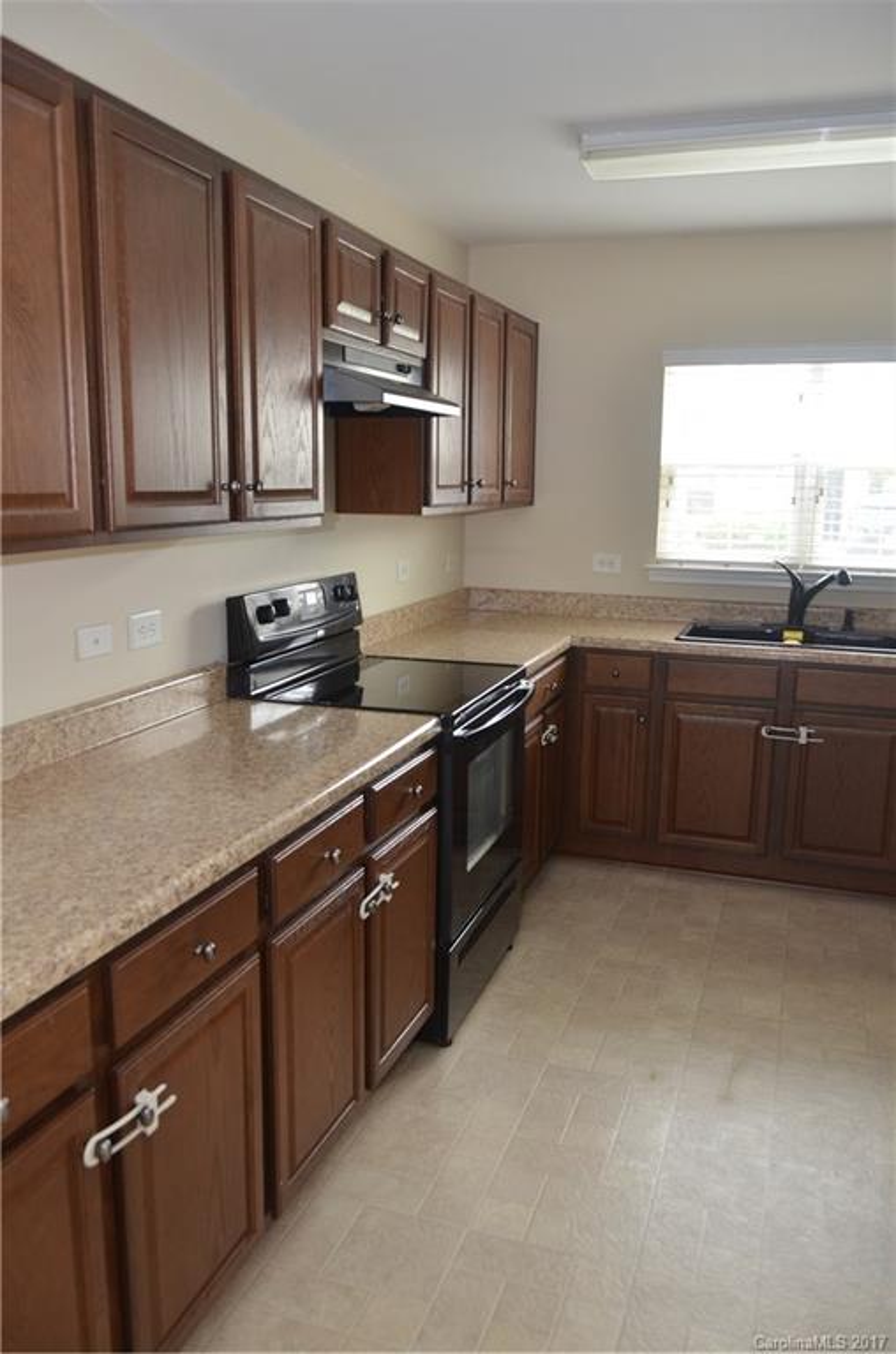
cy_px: 677
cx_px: 448
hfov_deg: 47.7
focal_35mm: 27
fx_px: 1013
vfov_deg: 67.5
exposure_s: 1/80
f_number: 3.5
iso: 400
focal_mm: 18
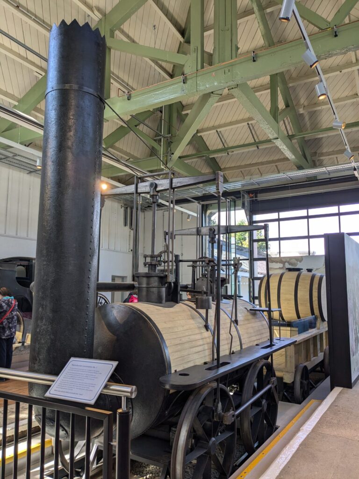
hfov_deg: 51.4
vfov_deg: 65.3
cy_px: 240
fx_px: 373
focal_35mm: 27
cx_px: 180
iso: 49
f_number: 1.73
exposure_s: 1/221
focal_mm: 4.38
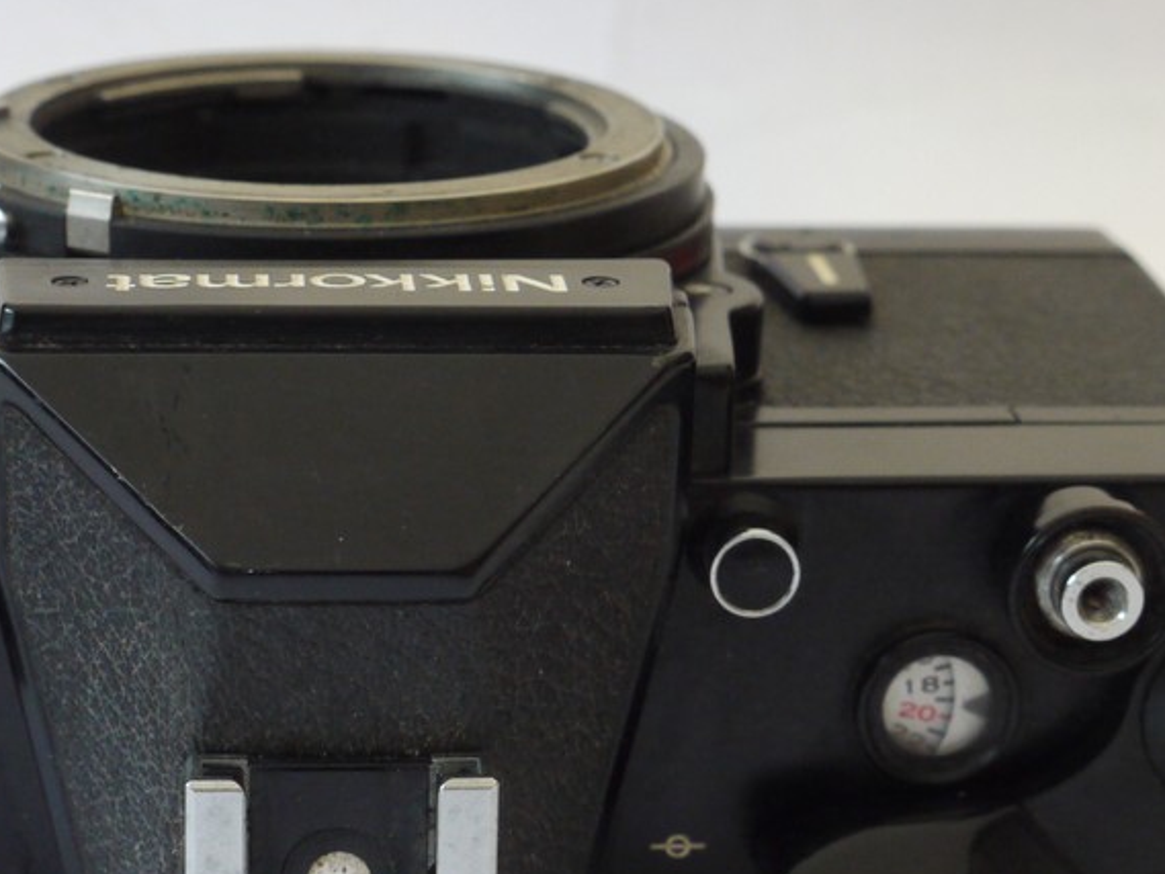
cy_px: 514
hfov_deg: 20.2
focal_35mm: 97
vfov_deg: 15.2
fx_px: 3265
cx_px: 383
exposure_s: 1/40
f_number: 7.1
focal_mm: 23
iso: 800
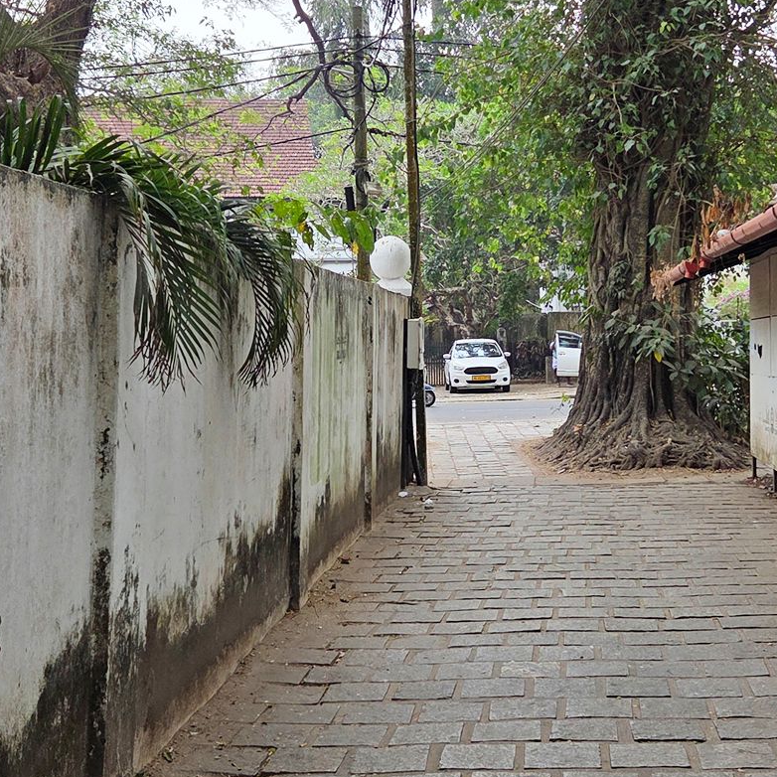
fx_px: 1321
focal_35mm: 52
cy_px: 344
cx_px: 491
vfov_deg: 32.8
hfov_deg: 32.6
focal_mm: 5.4
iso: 80
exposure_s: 1/2016
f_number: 1.8
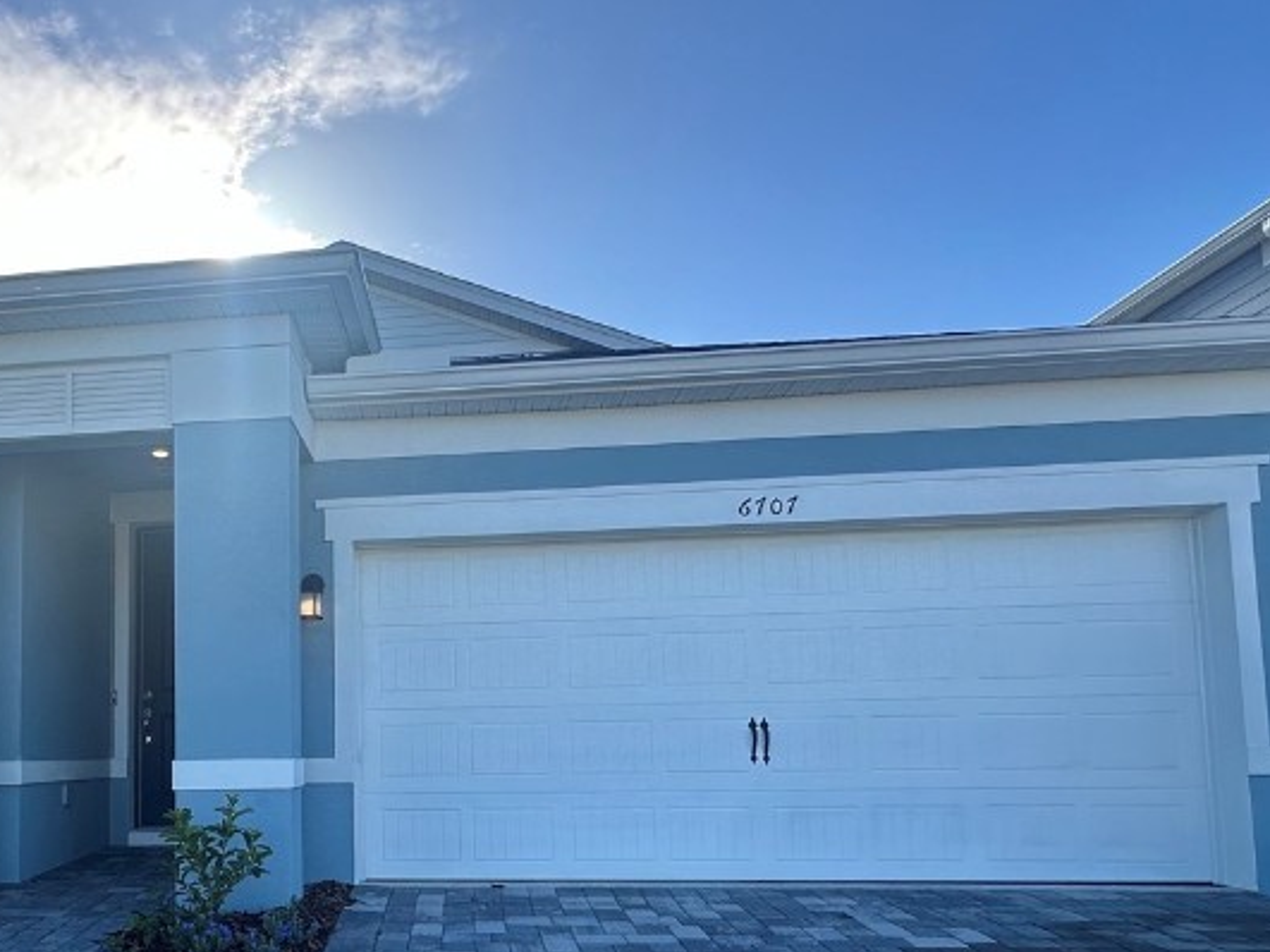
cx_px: 328
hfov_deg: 61.9
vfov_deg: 49.7
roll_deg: +0.4
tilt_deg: +3.2
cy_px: 686
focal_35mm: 27
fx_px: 990
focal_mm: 2.22
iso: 50
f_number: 2.2
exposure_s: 1/1247
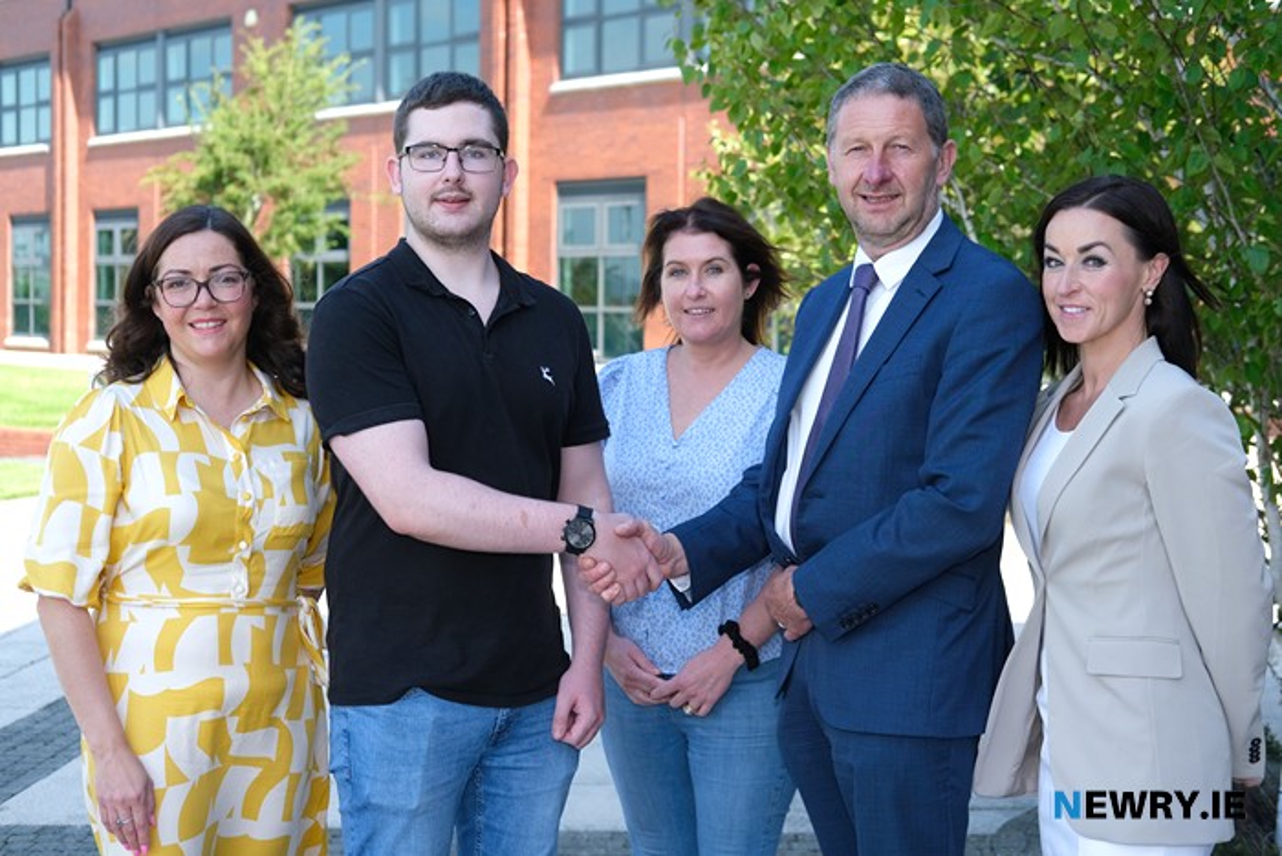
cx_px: 641
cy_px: 428
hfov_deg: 37.5
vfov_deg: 25.5
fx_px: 1888
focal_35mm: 53
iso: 400
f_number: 3.6
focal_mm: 35
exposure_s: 1/1100
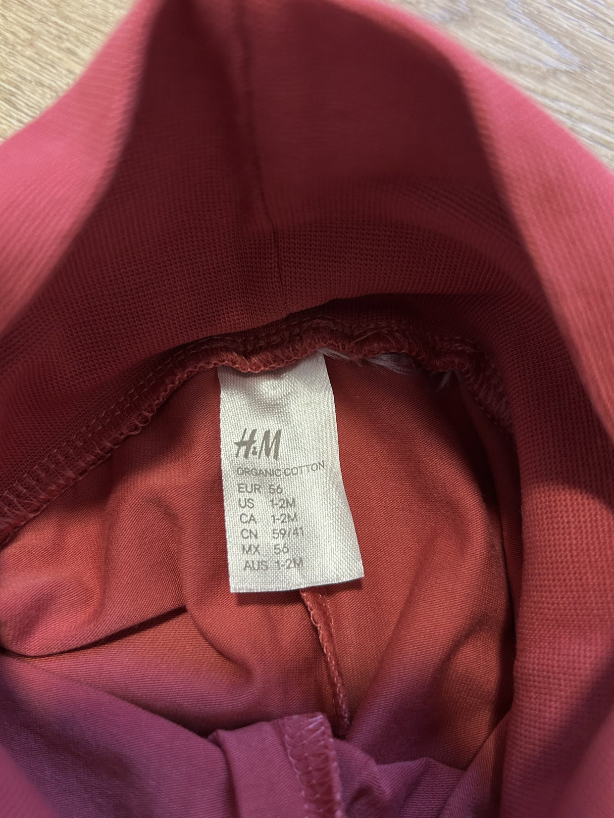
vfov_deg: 67.3
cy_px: 409
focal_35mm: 26
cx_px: 307
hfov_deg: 53.1
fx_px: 615
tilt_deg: -76.1
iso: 160
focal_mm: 5.7
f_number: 1.5
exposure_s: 1/50
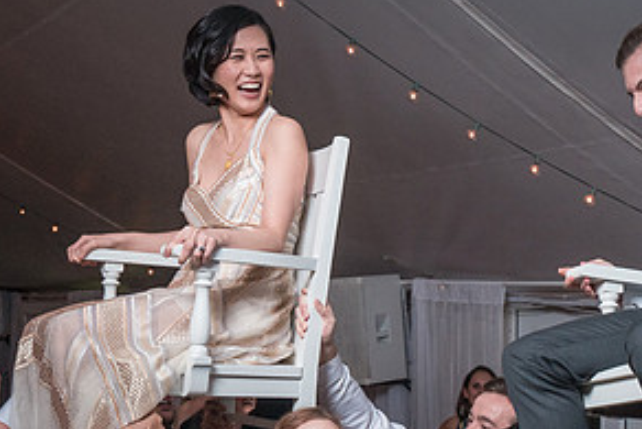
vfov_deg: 17.9
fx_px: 1356
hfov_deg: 26.3
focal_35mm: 76
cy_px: 298
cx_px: 484
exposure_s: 1/200
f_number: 5.6
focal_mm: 33
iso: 2000
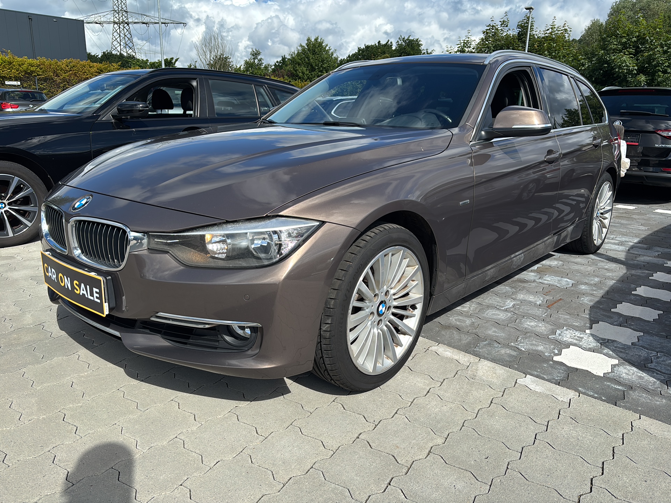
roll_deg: -1.3
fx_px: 504
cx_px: 336
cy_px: 252
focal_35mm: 26
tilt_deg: -15.9
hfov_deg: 67.3
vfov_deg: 53.1
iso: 50
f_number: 1.6
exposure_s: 1/2513
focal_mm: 5.96
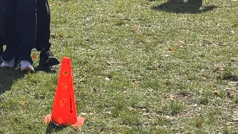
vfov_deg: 7.3
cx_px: -73
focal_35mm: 163
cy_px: -74
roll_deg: +1.4
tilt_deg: -1.9
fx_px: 1029
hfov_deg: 12.8
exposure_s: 1/2833
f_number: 1.78
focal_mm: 6.76
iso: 64
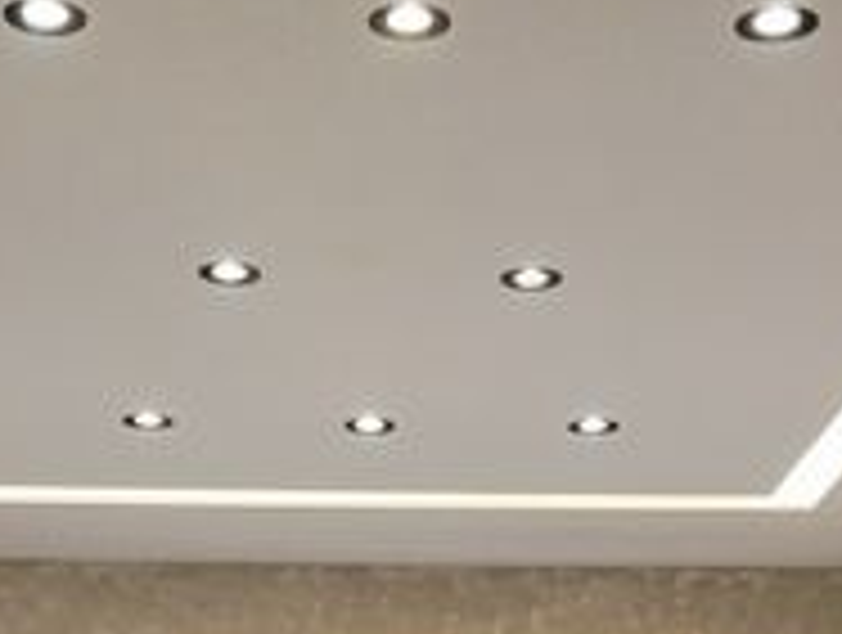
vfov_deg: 14.4
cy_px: 818
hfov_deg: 19.8
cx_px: 387
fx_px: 2413
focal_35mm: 99
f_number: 1.8
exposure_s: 1/100
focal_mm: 3.96
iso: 100
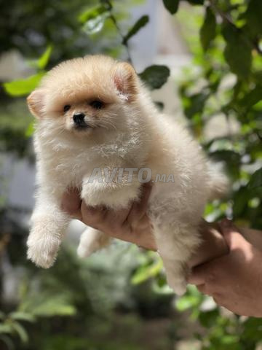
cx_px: 131
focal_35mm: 64
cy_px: 175
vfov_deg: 30.3
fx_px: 646
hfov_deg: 22.9
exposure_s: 1/649
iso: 32
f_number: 2.2
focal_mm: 7.5
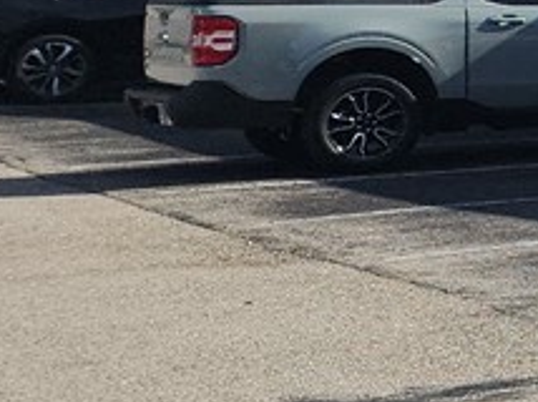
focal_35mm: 172
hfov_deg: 8.1
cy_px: -221
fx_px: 2670
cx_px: 1994
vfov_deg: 8.4
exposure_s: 1/1480
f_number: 1.8
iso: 12
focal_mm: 6.4
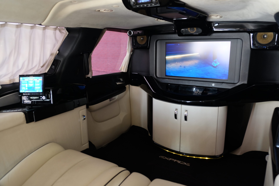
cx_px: 140
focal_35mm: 27
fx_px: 209
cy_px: 93
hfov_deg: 67.4
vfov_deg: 47.9
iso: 640
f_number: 2.8
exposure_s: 1/15
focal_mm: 18
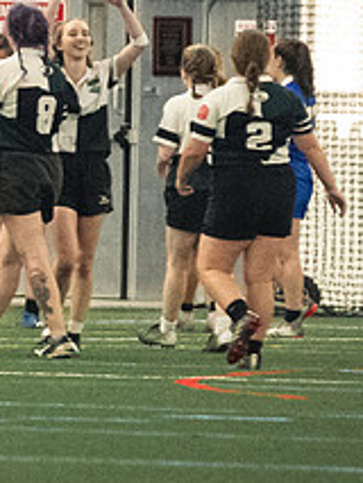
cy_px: 447
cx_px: -301
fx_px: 17572
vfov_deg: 1.6
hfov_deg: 1.2
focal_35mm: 1258
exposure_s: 1/500
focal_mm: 200
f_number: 2.8
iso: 8000
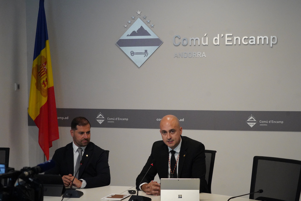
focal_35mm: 65
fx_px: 543
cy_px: 100
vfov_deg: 20.9
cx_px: 150
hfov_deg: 31.0
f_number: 5
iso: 12800
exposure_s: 1/1250
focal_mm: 65
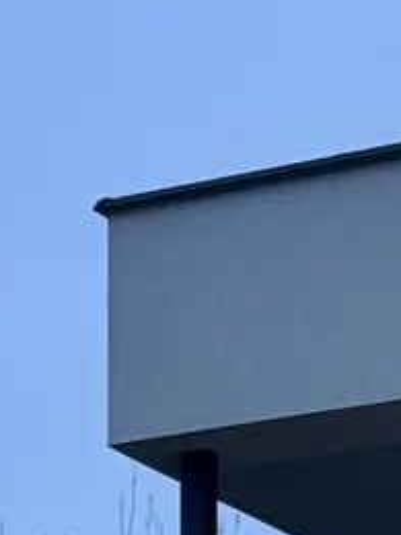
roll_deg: +0.4
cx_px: 360
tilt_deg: +6.4
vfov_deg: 6.4
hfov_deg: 5.0
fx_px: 4556
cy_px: 1247
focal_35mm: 295
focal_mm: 6.76
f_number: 1.78
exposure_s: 1/60
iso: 160
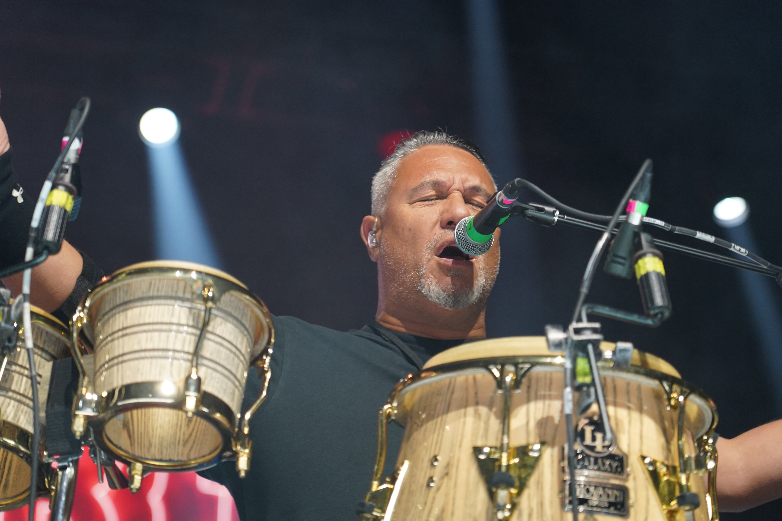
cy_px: 260
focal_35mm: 105
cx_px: 391
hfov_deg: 19.5
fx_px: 2281
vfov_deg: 13.0
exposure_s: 1/160
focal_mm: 105
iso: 1600
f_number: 4
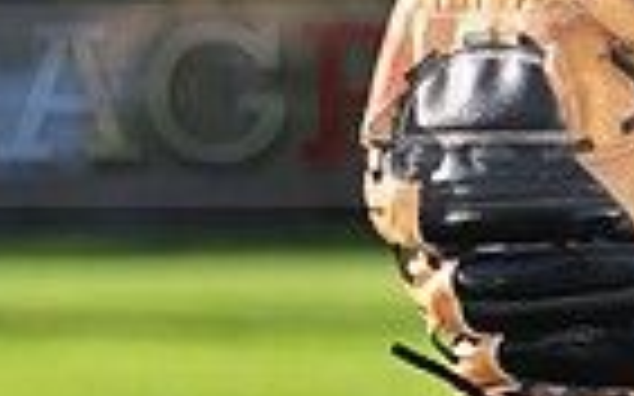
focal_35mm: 471
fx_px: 8137
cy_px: 68
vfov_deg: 2.8
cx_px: 780
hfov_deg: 4.4
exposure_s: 1/800
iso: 200
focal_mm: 75
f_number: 4.5
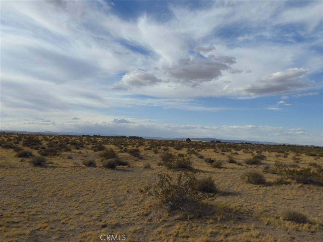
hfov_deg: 71.6
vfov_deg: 56.8
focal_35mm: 24
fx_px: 224
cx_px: 162
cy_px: 121
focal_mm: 4.3
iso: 100
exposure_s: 1/2000
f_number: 3.4
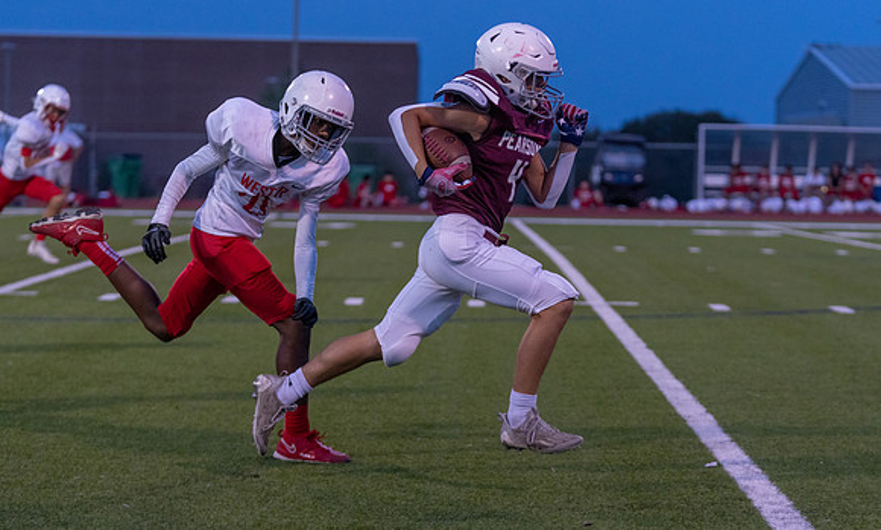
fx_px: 2574
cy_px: 304
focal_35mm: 108
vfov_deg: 11.8
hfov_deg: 19.4
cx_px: 455
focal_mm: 87
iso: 2500
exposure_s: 1/1250
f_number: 2.8
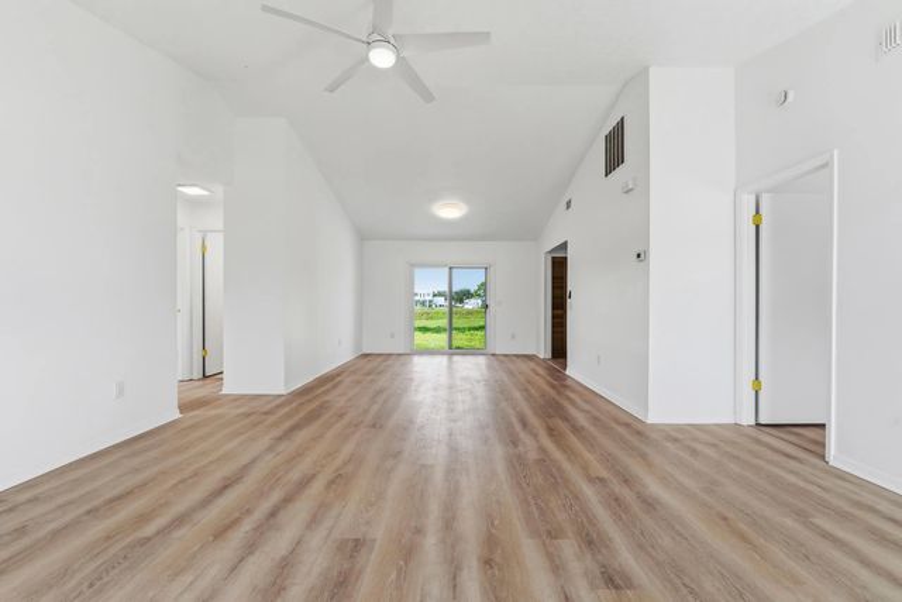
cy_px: 301
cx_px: 451
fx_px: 351
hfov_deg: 104.2
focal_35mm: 14
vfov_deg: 81.2
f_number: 9
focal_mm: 14
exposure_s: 1/13
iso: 250
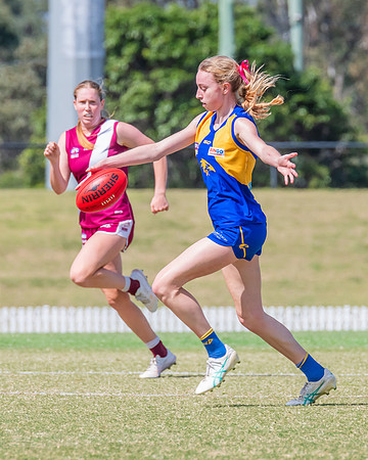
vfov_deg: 2.6
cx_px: 176
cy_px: 201
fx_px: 10190
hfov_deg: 2.1
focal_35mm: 748
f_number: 10
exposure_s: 1/1250
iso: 800
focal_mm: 420
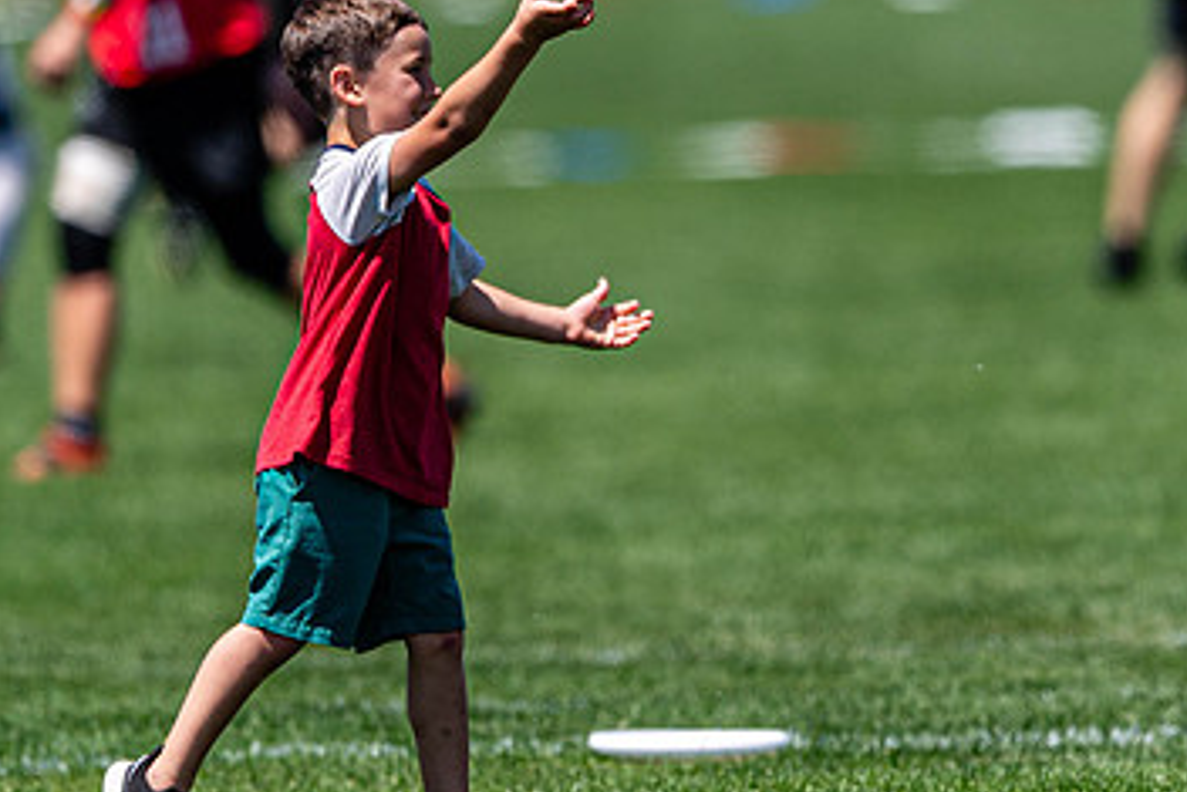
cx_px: 625
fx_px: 36942
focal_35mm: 1120
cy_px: 345
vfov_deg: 1.2
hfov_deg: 1.8
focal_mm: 400
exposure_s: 1/2500
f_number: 2.8
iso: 125
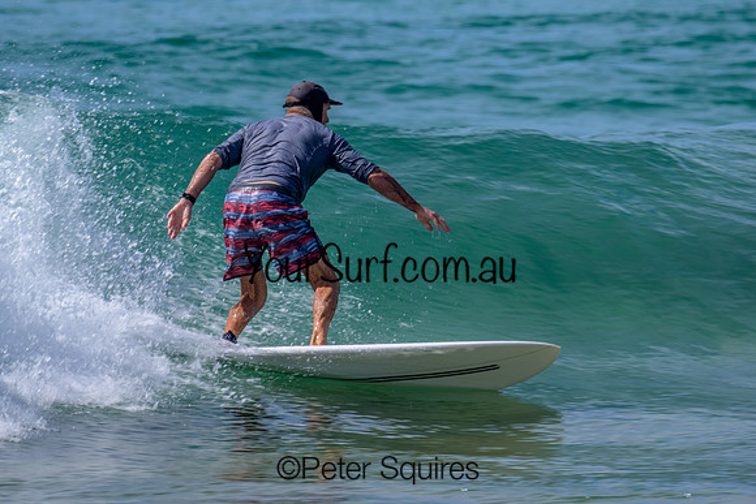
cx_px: 389
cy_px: 188
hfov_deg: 2.0
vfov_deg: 1.3
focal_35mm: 1023
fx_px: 21484
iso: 110
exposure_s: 1/250
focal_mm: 800
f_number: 11
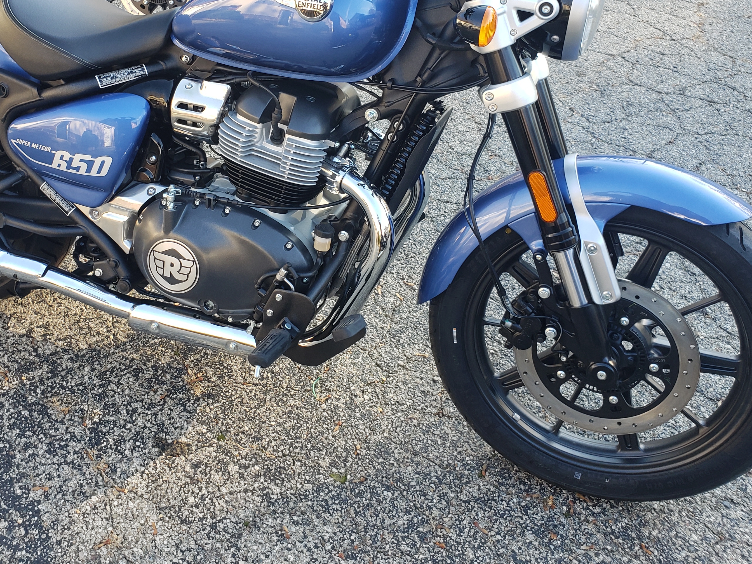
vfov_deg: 36.2
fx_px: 847
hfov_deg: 47.5
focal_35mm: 39
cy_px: 165
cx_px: 291
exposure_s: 1/120
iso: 64
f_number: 2.4
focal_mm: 4.3
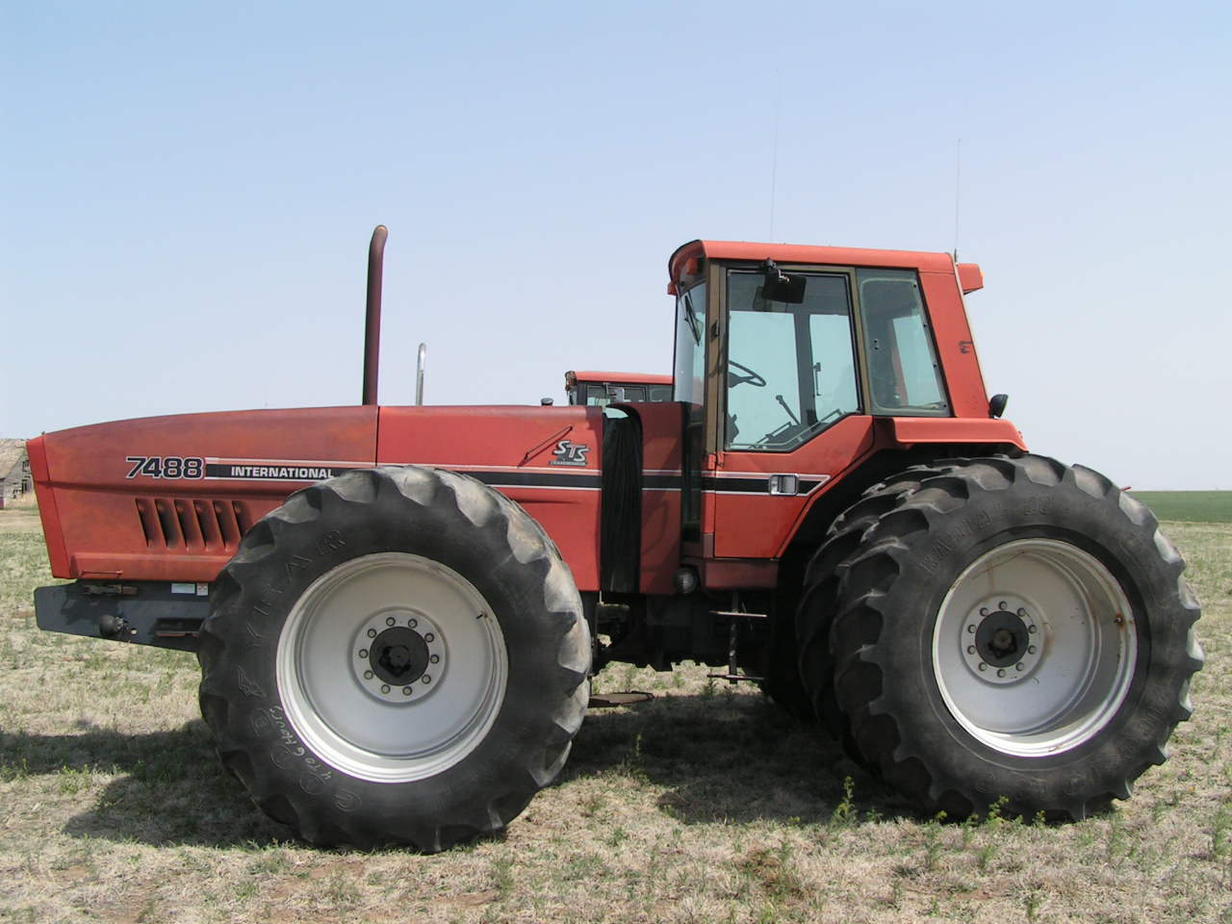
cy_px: 462
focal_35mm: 38
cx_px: 616
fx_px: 1352
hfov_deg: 49.0
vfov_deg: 37.7
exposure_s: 1/400
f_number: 5.6
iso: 50
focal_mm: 5.8
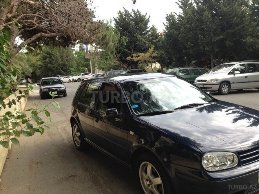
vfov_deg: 42.9
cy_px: 97
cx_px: 130
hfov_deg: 55.4
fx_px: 247
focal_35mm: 33
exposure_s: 1/287
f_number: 2.4
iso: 50
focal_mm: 4.12
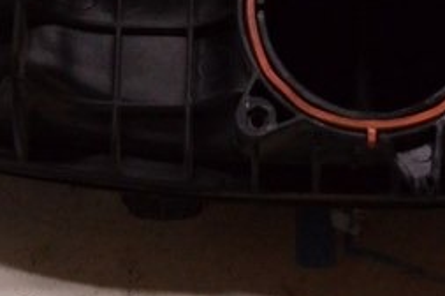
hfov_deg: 13.5
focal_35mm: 152
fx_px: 1877
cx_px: 281
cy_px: -96
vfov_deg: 8.9
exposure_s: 1/400
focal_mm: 25
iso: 1600
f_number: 4
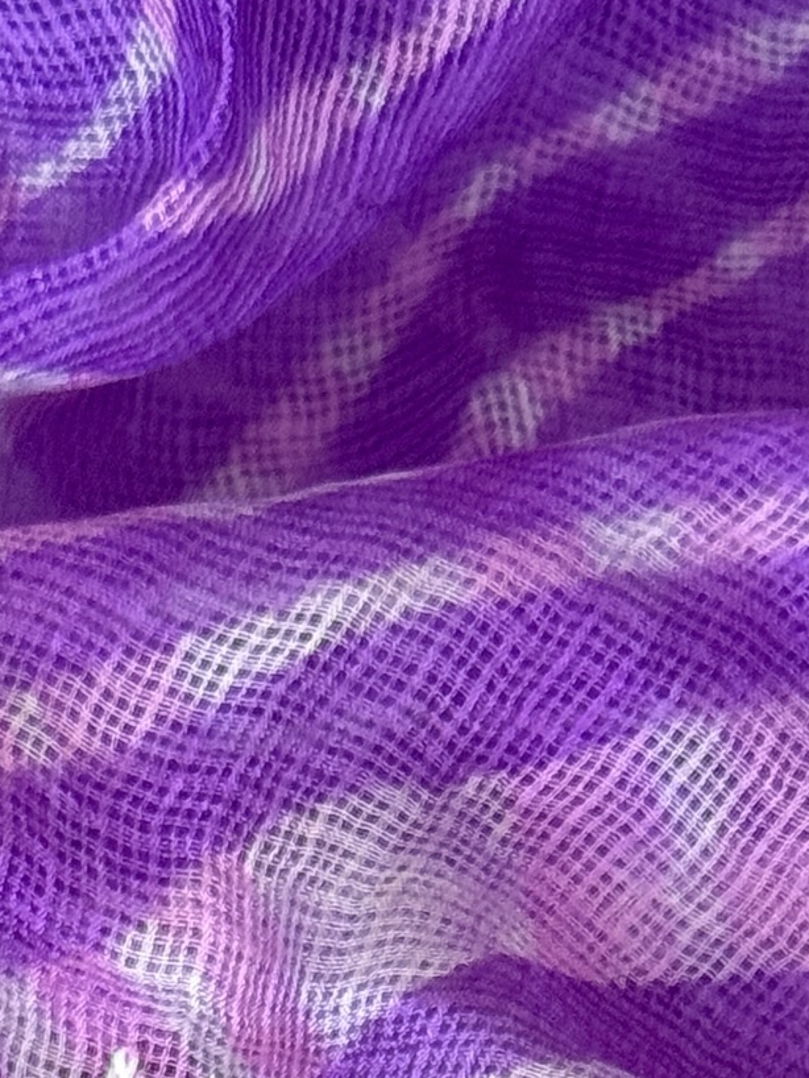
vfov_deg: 10.6
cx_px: 370
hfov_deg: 8.4
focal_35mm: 176
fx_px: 5481
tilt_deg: -68.2
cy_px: 1903
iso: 250
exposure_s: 1/59
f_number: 1.78
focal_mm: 6.76
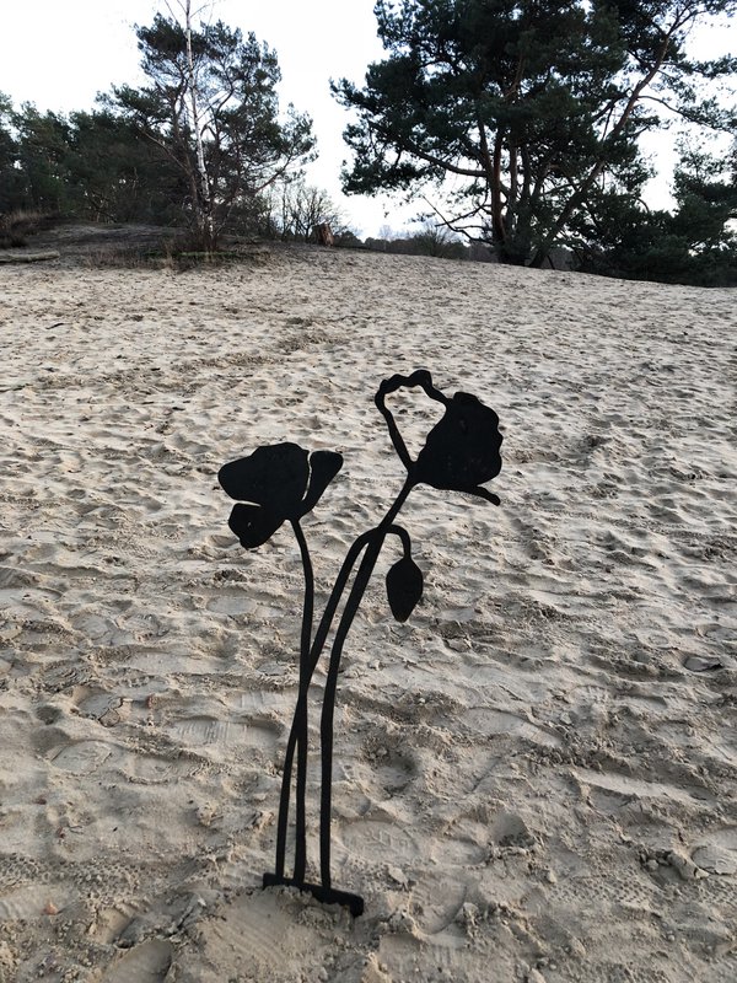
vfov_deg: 61.7
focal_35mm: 29
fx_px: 823
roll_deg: -2.6
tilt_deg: -15.5
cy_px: 492
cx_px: 368
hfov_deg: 48.2
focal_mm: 3.99
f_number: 1.8
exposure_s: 1/33
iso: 25
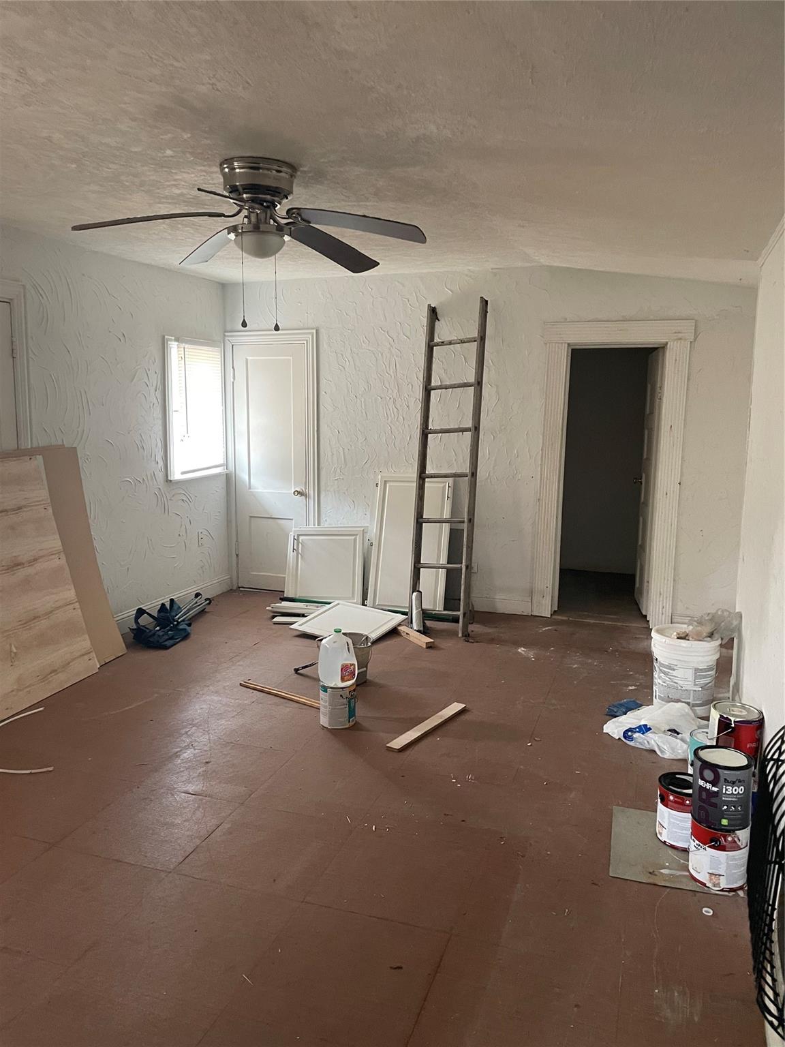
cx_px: 392
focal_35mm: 26
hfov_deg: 53.1
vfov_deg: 67.3
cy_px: 524
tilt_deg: -2.1
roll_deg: +1.5
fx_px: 786
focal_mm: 4.2
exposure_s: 1/60
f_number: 1.6
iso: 320
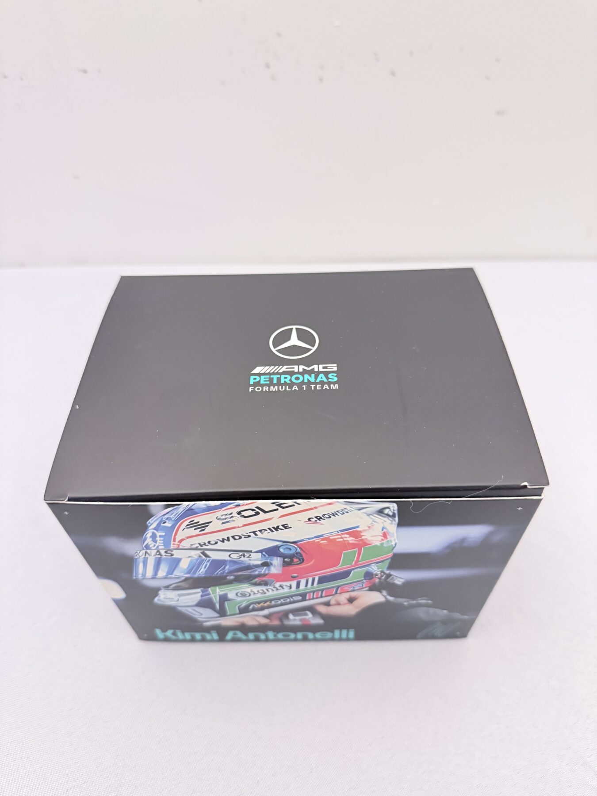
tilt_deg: -48.2
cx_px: 298
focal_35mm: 24
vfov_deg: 71.6
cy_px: 398
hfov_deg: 56.8
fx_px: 552
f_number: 1.78
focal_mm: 6.76
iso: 800
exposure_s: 1/50
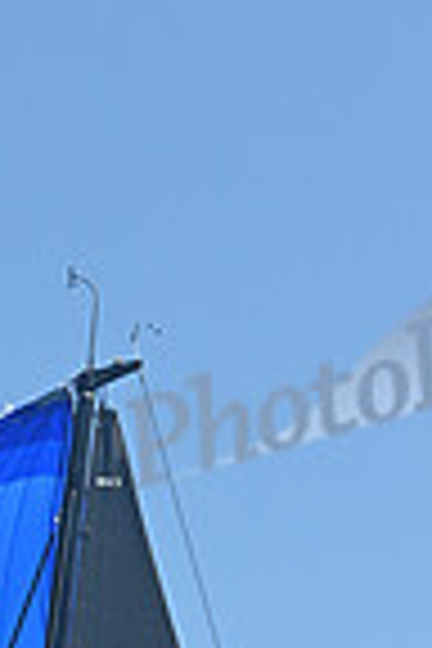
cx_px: -106
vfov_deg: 7.1
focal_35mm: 282
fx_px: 5076
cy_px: 1084
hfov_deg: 4.9
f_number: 6.3
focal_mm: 70
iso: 320
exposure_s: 1/1000
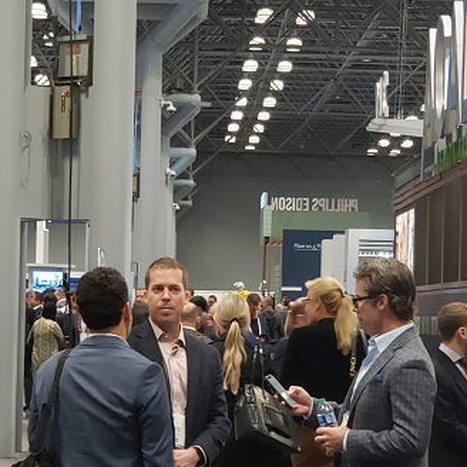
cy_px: 241
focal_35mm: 112
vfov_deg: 15.6
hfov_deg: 15.6
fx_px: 1709
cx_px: 201
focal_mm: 6
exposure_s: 1/30
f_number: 2.4
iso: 200
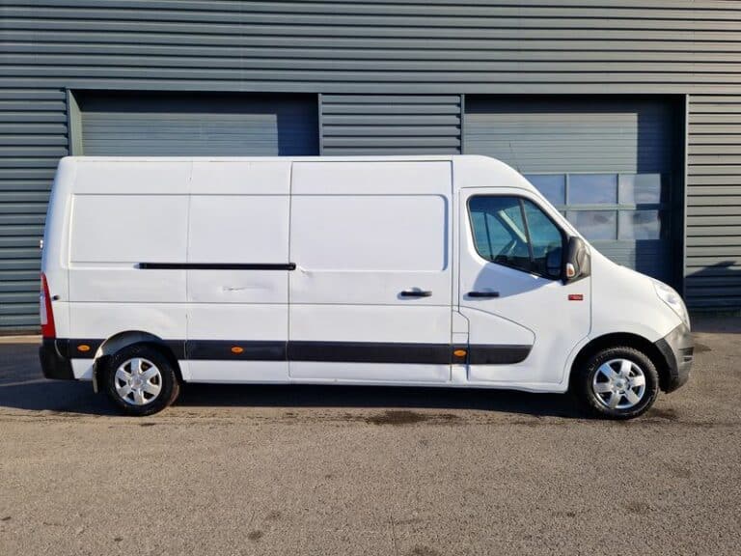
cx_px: 370
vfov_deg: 58.9
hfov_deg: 73.9
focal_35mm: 23
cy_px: 278
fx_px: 492
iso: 50
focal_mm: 5.4
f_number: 1.8
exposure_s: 1/8621
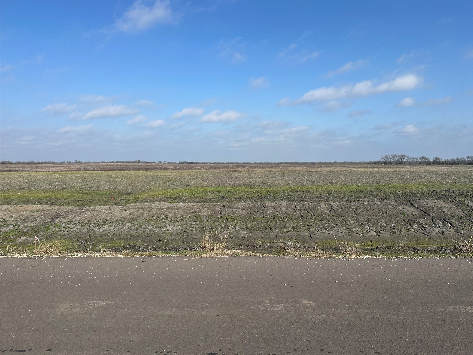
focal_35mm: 24
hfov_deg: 71.6
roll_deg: +1.5
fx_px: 328
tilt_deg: -2.3
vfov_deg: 56.8
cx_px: 236
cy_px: 178
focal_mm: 6.86
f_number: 1.78
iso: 80
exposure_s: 1/6211
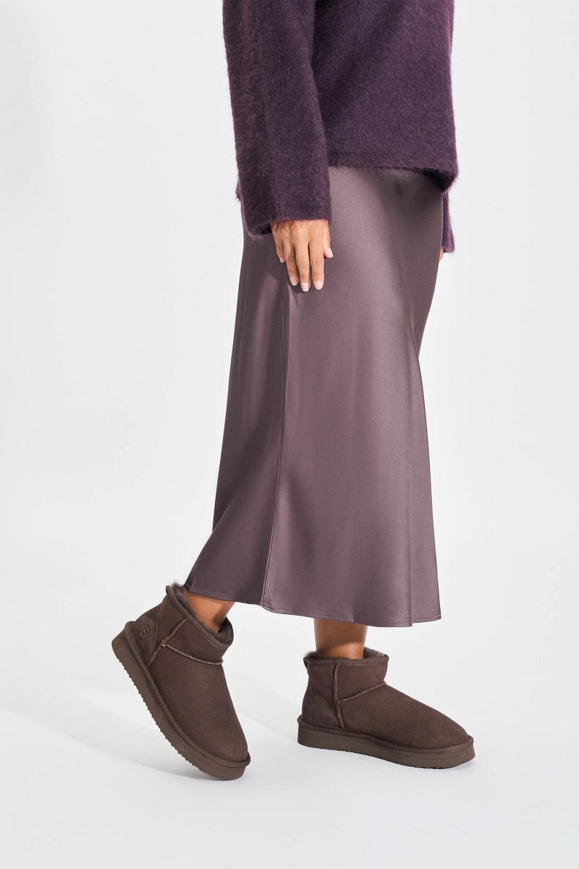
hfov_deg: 28.7
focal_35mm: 47
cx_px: 290
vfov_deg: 42.0
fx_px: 1131
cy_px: 434
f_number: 8
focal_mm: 46.9
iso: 100
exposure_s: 1/160
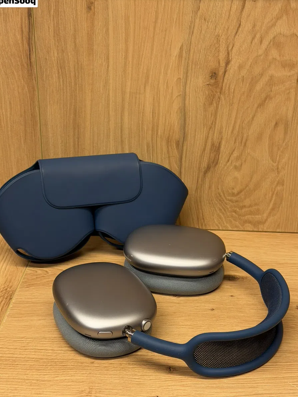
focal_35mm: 55
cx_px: 152
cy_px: 203
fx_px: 631
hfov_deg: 26.6
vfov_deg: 34.9
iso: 160
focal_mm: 6.76
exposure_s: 1/50
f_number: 1.78
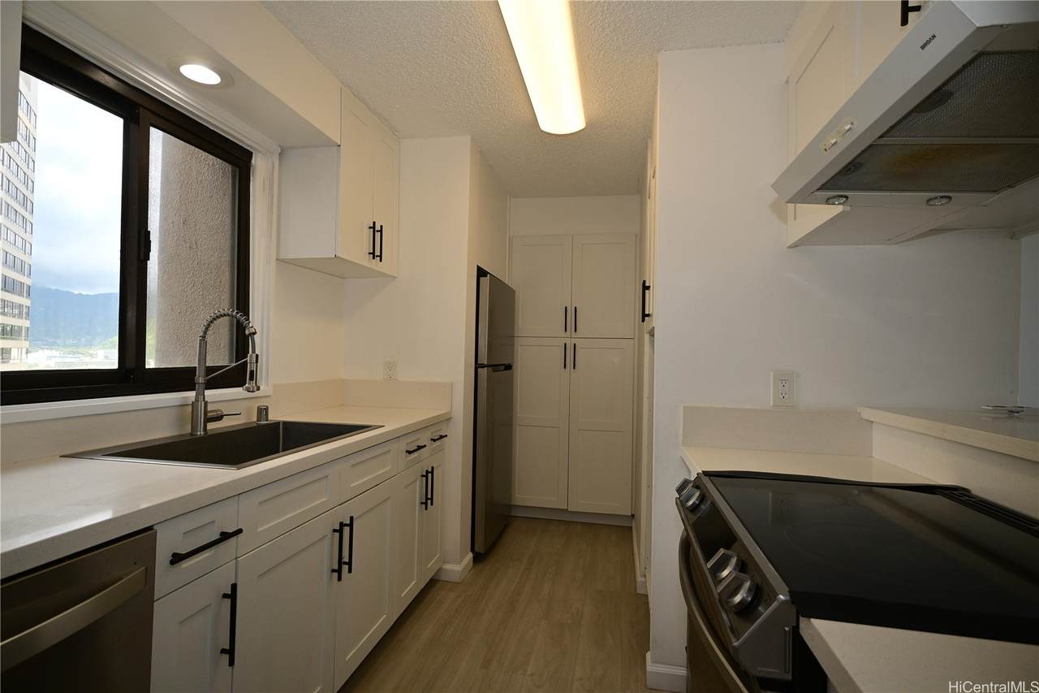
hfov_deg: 90.0
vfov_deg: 67.4
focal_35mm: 18
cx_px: 520
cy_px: 346
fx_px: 519
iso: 125
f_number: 4
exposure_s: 1/125
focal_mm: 12
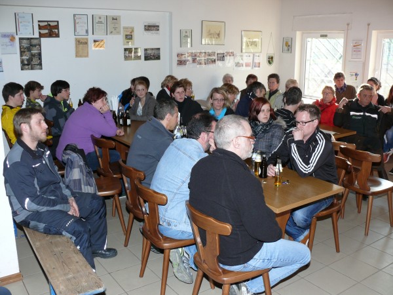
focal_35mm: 35
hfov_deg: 52.6
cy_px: 148
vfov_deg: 40.7
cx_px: 196
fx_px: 397
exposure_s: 1/30
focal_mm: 7.4
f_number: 4
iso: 100
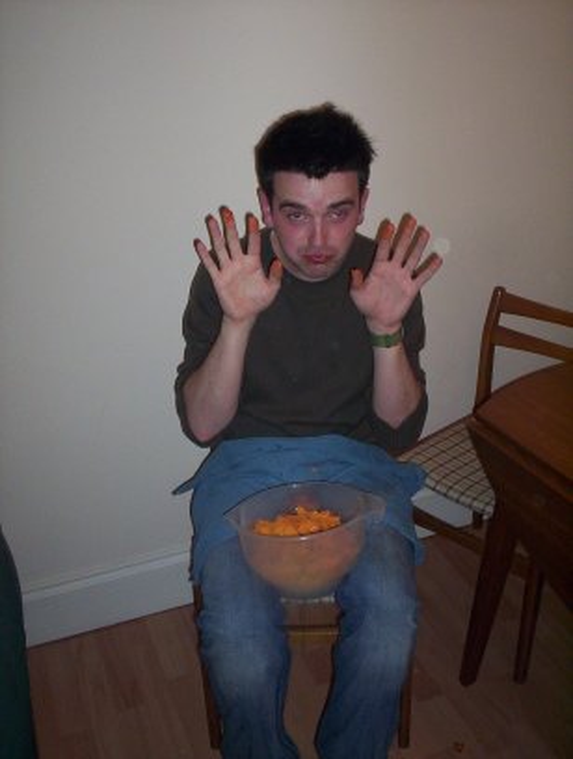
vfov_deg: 48.9
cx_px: 286
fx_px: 835
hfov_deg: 37.9
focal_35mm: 38
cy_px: 380
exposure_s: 1/60
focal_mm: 4.99
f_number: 4.5
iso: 140
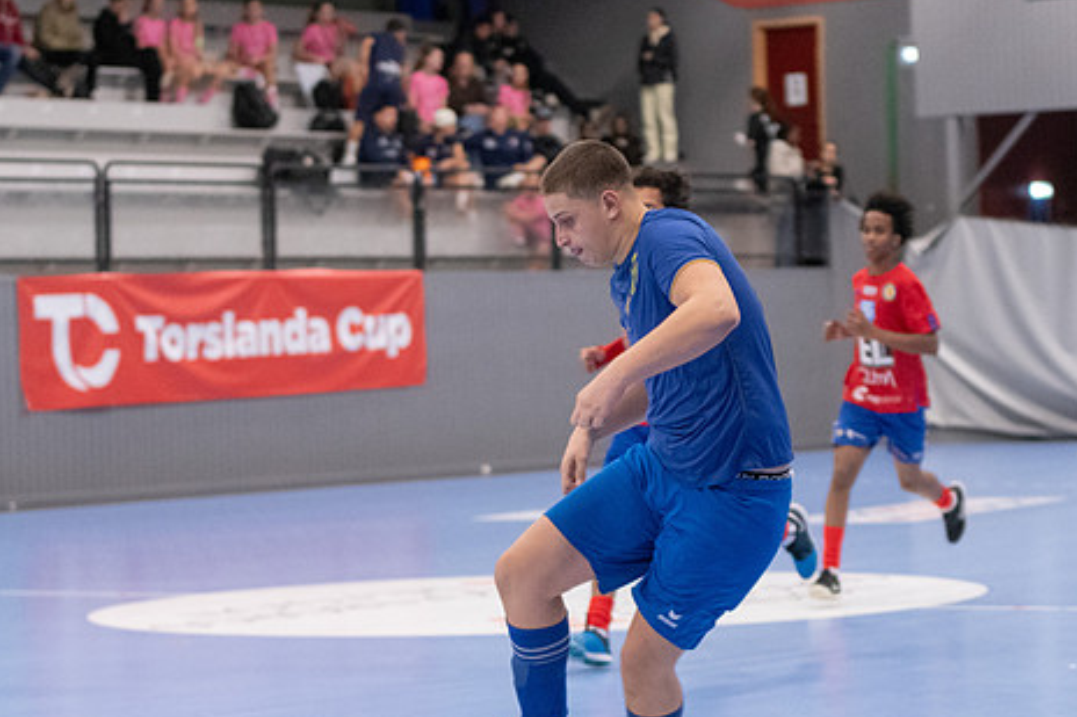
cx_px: 645
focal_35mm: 135
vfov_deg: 10.1
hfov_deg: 15.2
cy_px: 440
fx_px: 4037
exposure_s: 1/640
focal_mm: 70
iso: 4500
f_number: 3.2
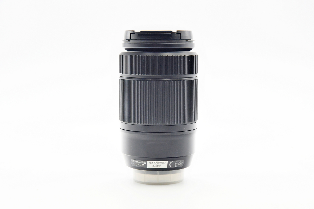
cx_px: 157
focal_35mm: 82
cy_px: 104
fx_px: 715
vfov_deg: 16.7
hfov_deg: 24.8
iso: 1250
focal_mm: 55
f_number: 8
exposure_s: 1/160
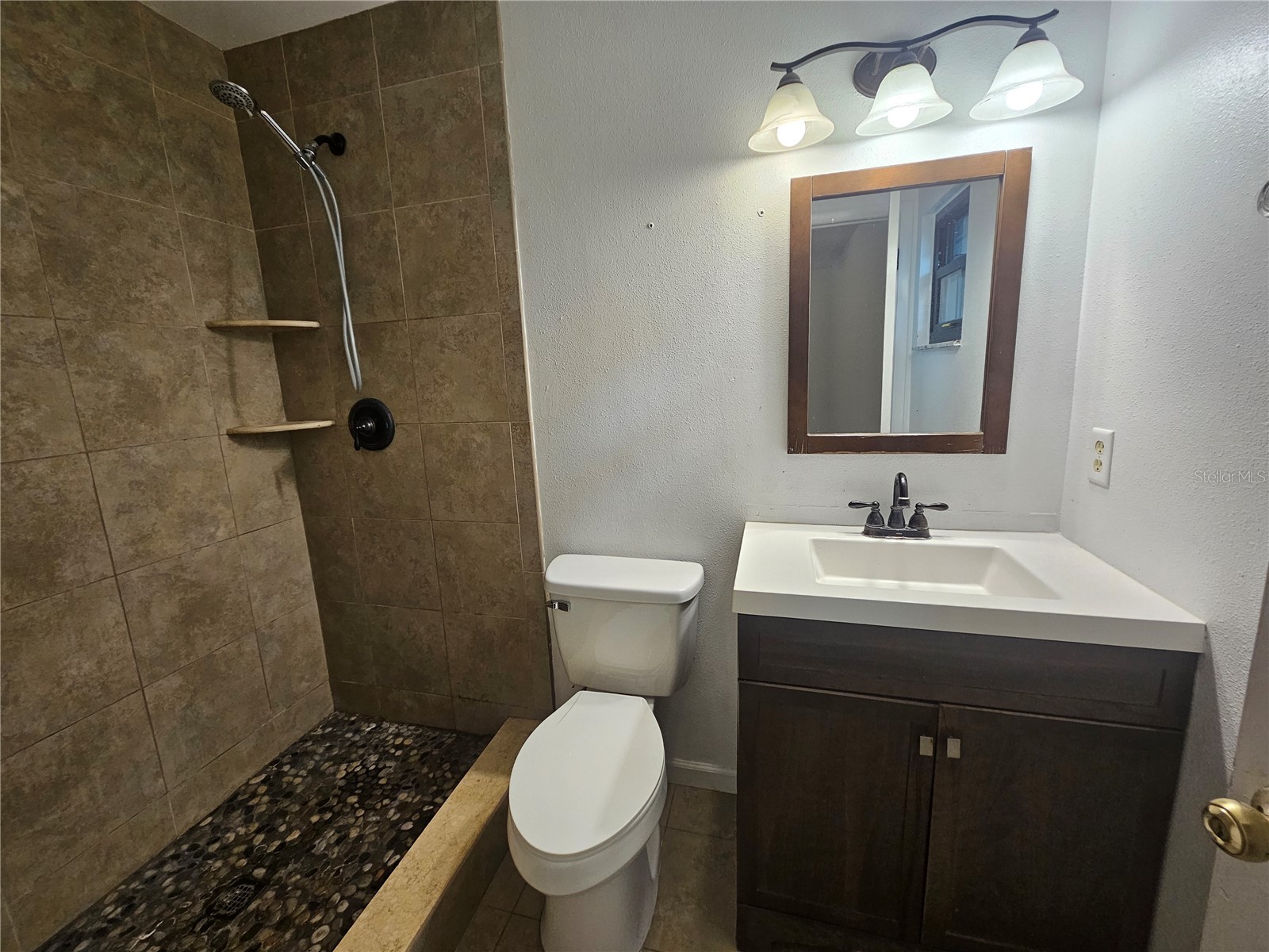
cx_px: 634
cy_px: 476
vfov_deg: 89.9
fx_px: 477
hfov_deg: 106.2
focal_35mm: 13
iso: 125
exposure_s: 1/60
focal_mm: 2.2
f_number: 2.2
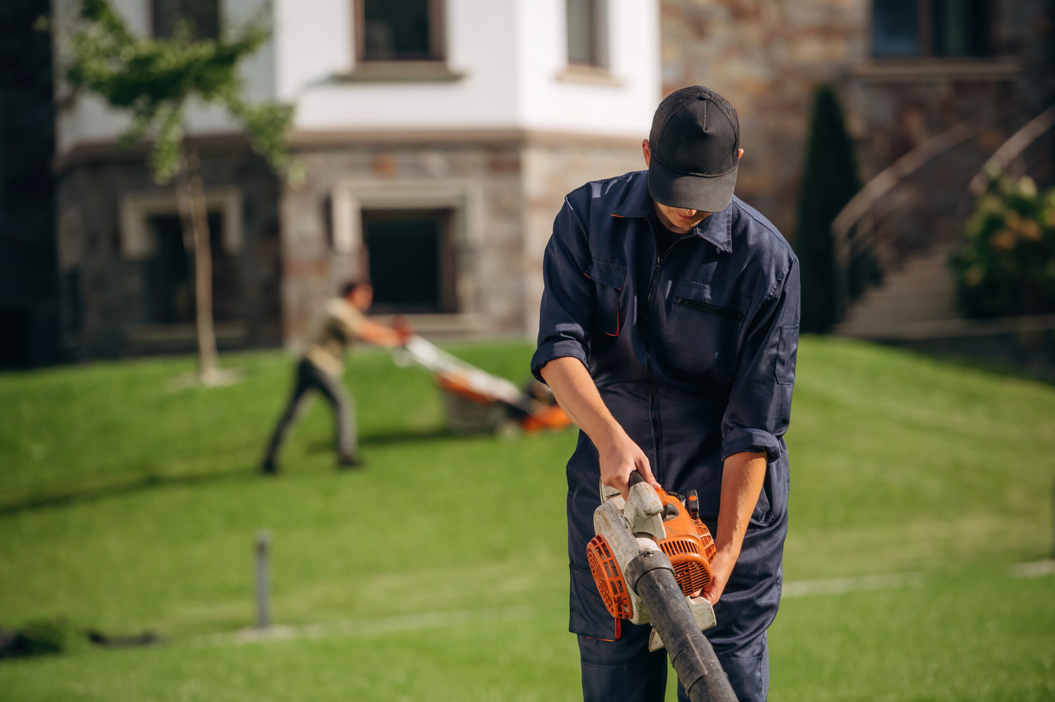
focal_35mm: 165
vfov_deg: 8.3
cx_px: 528
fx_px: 4832
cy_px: 351
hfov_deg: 12.5
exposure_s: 1/1600
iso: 100
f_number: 3.5
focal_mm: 165
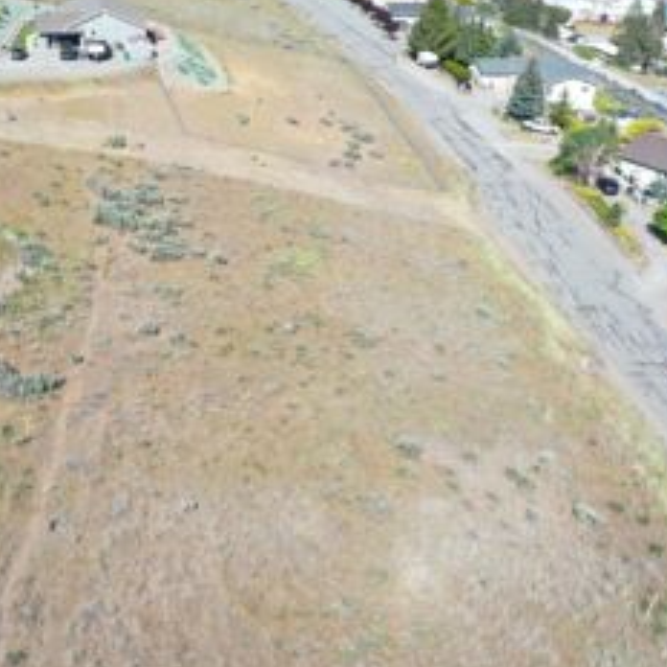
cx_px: 181
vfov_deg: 40.9
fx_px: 894
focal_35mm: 41
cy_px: 344
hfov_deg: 40.0
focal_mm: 10.26
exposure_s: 1/320
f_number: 5.6
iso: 100
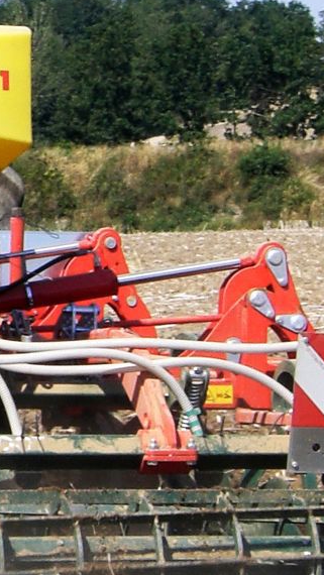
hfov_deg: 3.8
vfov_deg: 6.8
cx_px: -169
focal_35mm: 319
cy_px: 68
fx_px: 4868
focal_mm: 12.8
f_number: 6.5
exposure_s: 1/200
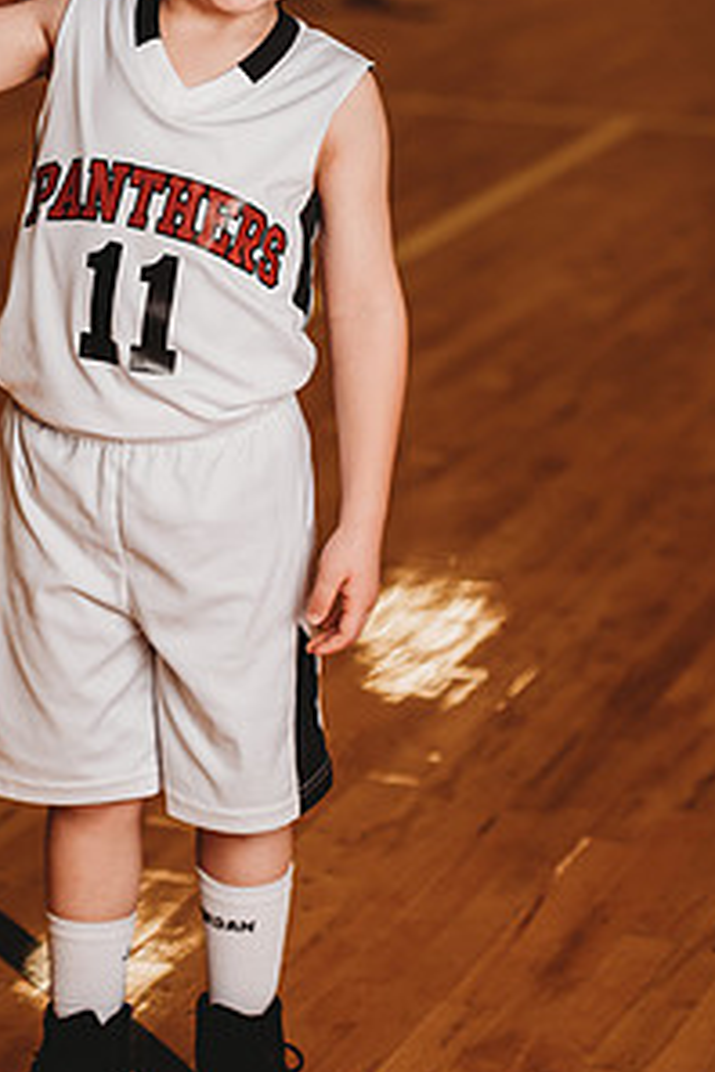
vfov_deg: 15.8
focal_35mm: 129
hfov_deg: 10.6
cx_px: 209
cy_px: 321
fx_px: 3843
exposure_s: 1/160
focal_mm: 85
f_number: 2.5
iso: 100
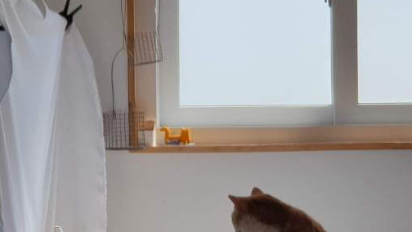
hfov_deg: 18.6
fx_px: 1257
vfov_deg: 10.5
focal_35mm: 115
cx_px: 181
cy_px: 148
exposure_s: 1/309
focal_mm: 6
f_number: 2.4
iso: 25
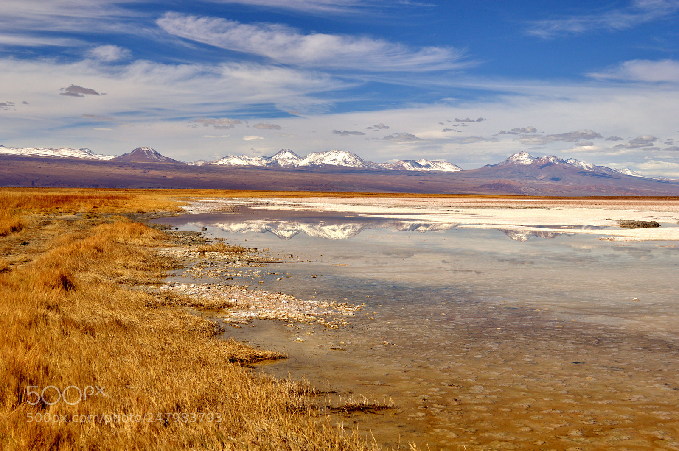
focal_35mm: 45
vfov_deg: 29.8
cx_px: 340
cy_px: 226
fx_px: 848
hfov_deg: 43.6
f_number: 8
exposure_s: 1/500
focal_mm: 30
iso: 100
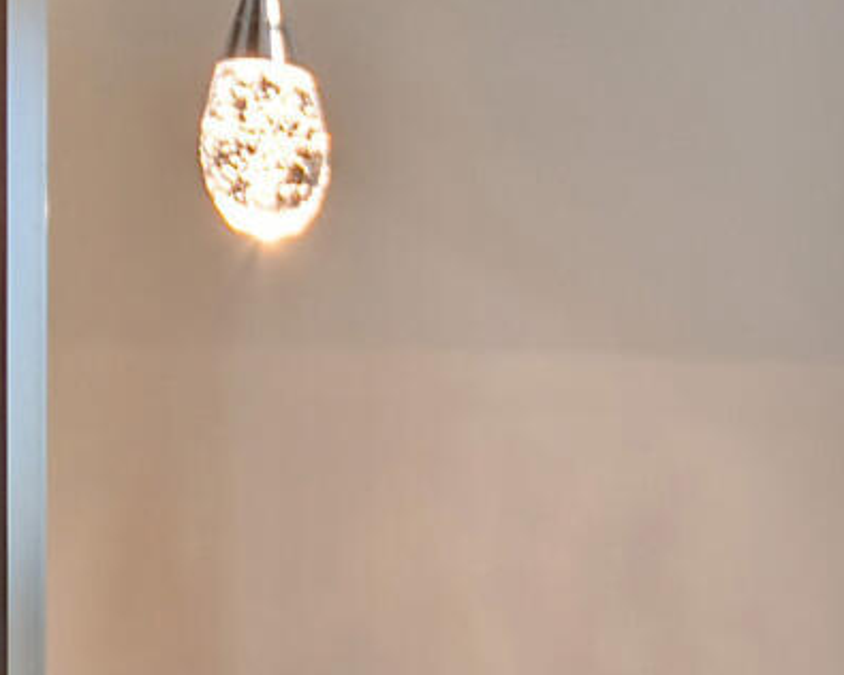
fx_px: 2673
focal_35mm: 107
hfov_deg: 14.8
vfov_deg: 13.9
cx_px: 1673
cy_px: 850
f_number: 4.5
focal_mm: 10
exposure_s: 1/6
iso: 100
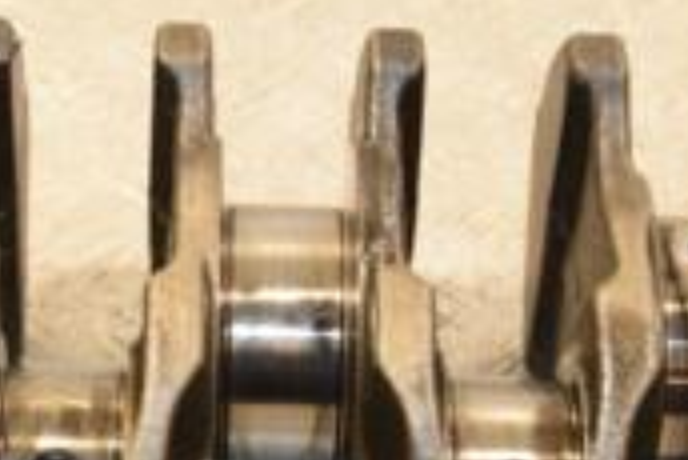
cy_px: 180
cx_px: 220
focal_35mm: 136
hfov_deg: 15.0
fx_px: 2601
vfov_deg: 10.1
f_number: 5
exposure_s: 1/125
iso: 800
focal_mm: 26
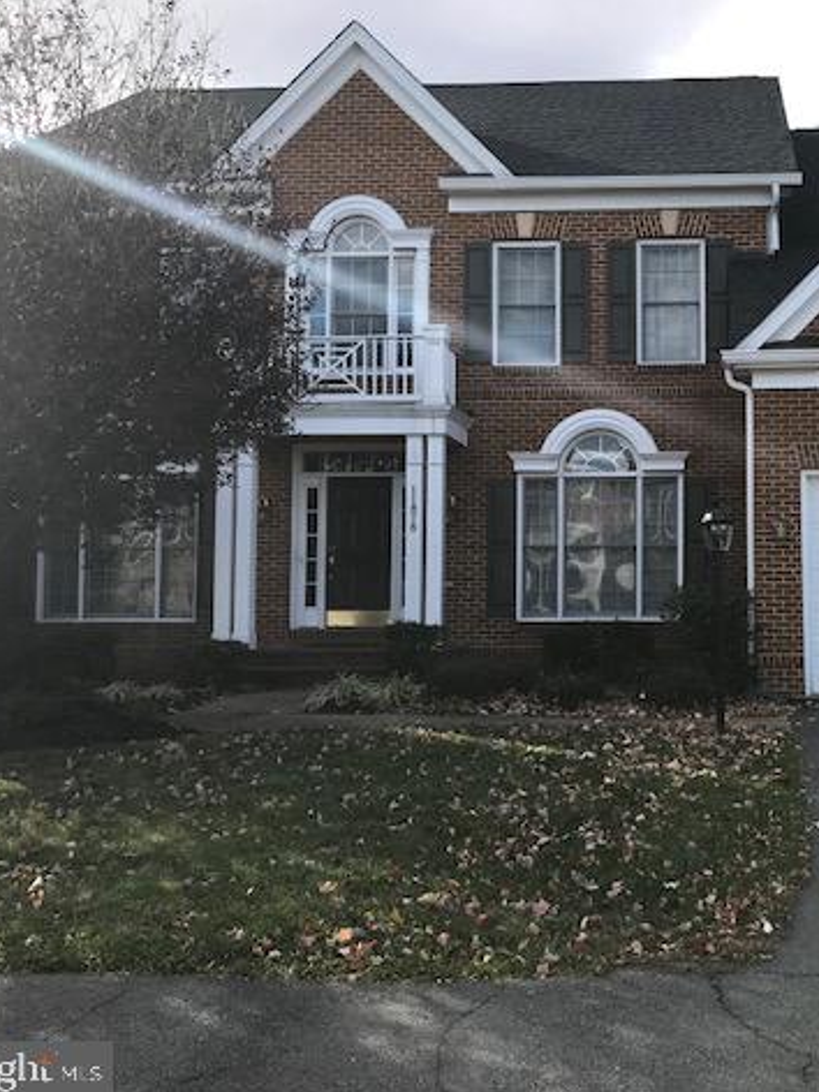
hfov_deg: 36.3
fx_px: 1199
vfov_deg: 49.0
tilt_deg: +4.5
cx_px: 673
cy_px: 546
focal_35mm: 38
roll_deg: +0.2
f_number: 1.8
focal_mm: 3.99
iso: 20
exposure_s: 1/870
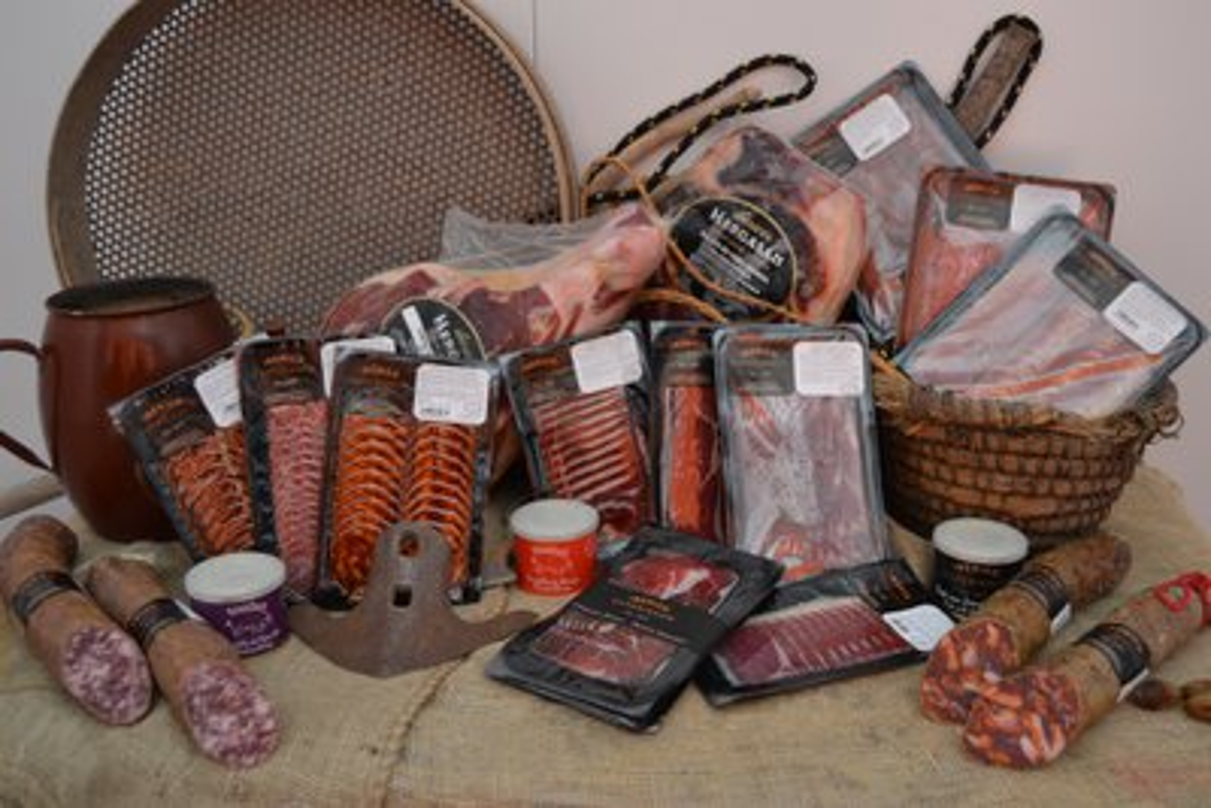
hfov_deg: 55.1
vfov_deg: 38.4
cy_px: 404
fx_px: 1161
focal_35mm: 34
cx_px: 606
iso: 400
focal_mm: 23
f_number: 3.8
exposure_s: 1/60
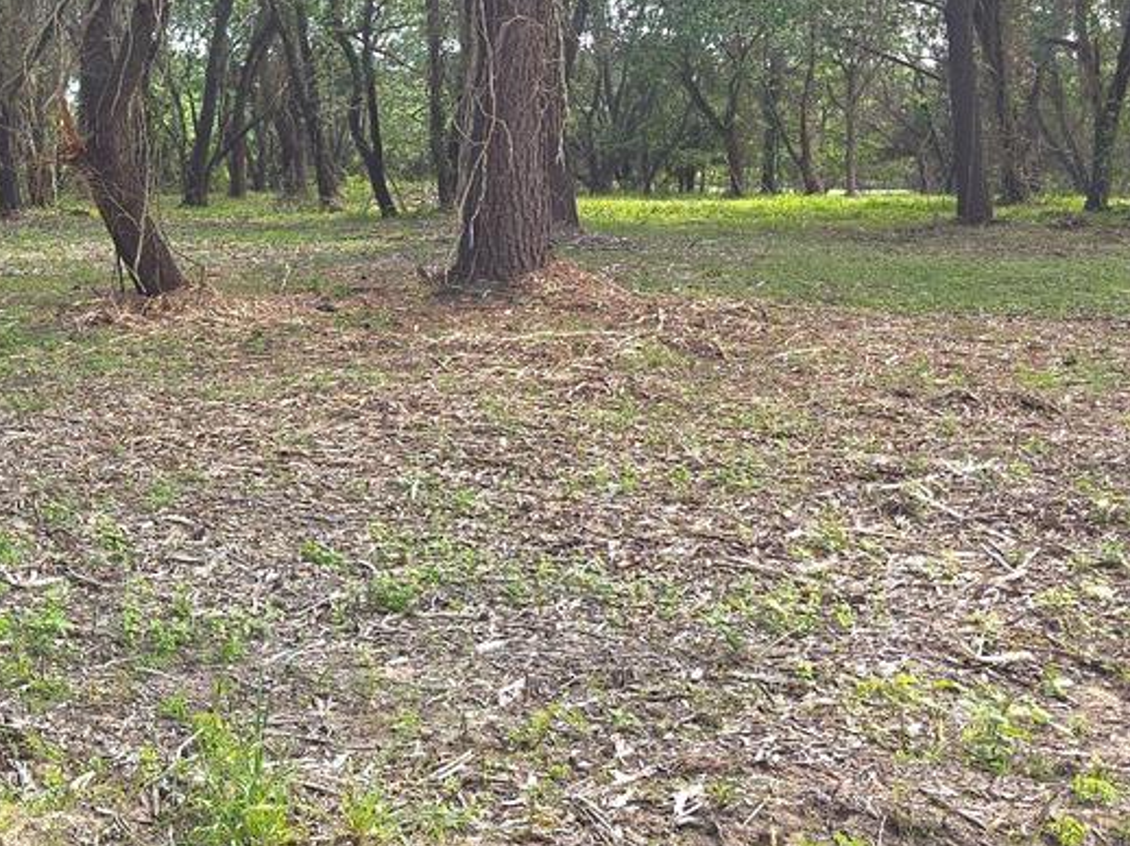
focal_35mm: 64
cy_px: 227
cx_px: -190
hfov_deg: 27.1
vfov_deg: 22.7
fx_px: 2088
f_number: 1.7
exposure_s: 1/60
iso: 12
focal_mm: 6.3
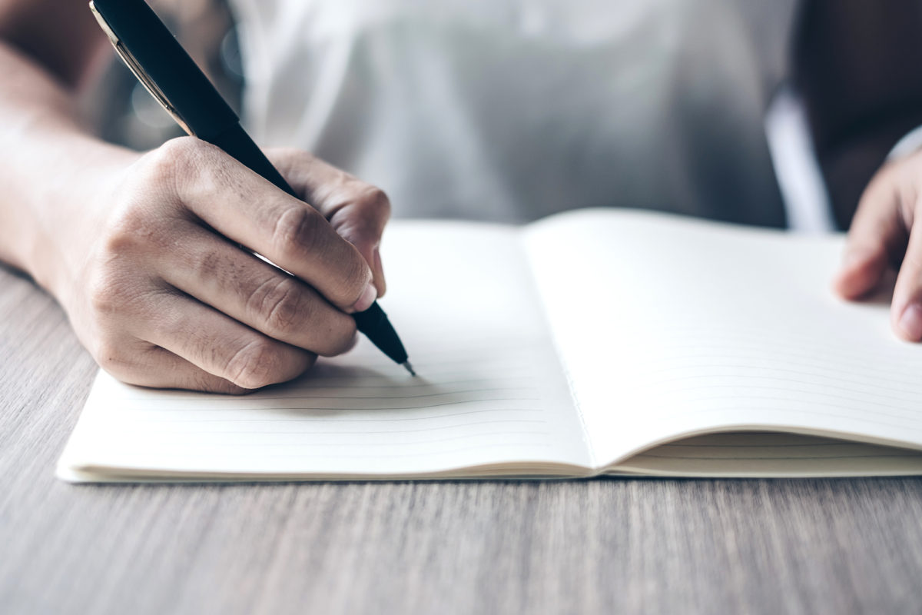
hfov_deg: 37.5
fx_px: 1357
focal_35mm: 53
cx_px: 461
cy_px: 308
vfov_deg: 25.5
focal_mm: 35
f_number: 2
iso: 200
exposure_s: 1/640
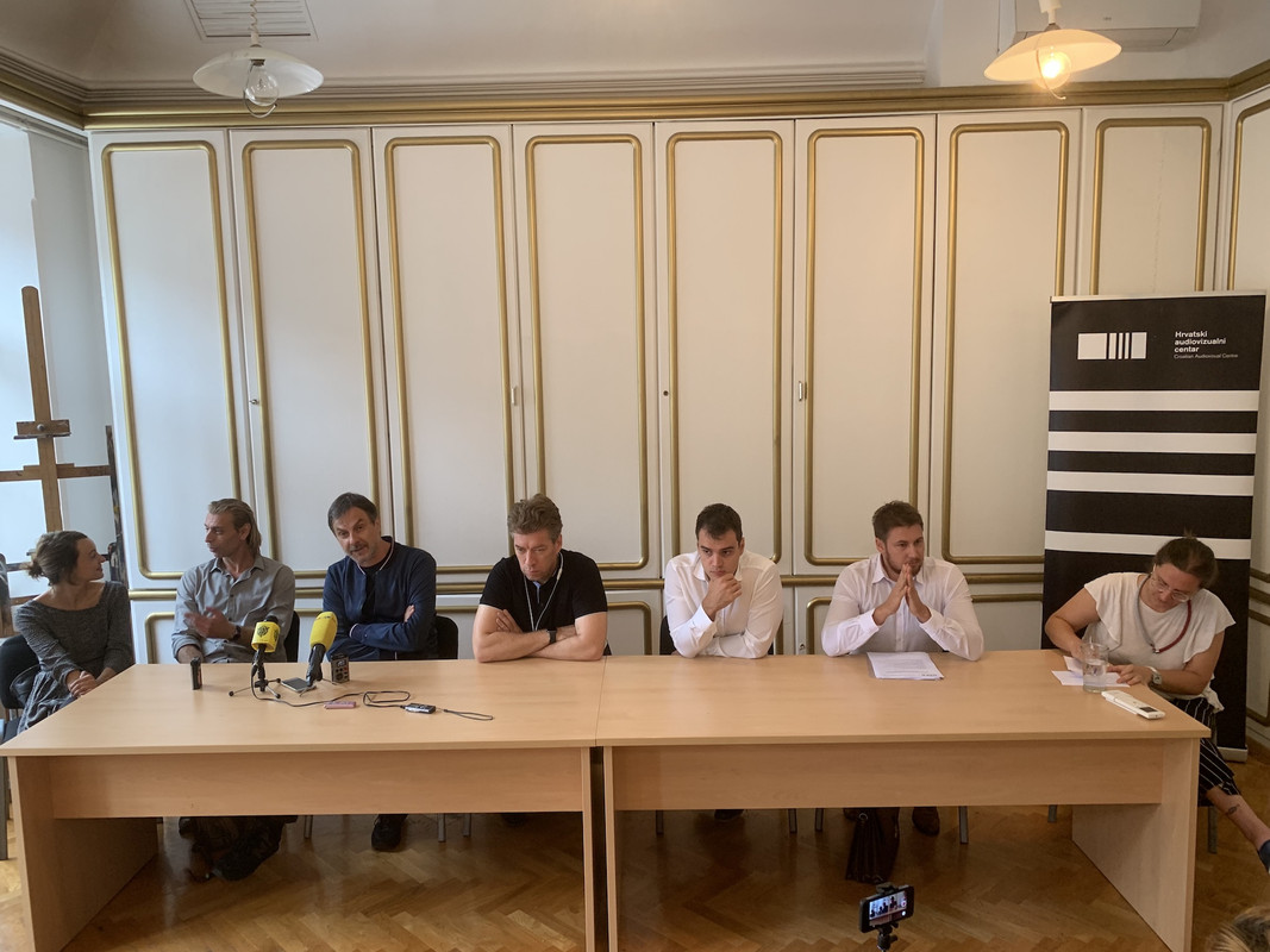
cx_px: 635
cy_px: 476
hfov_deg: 67.3
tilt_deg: -7.4
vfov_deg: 53.1
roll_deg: +1.5
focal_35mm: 26
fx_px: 954
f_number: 1.8
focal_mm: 4.25
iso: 100
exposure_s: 1/50
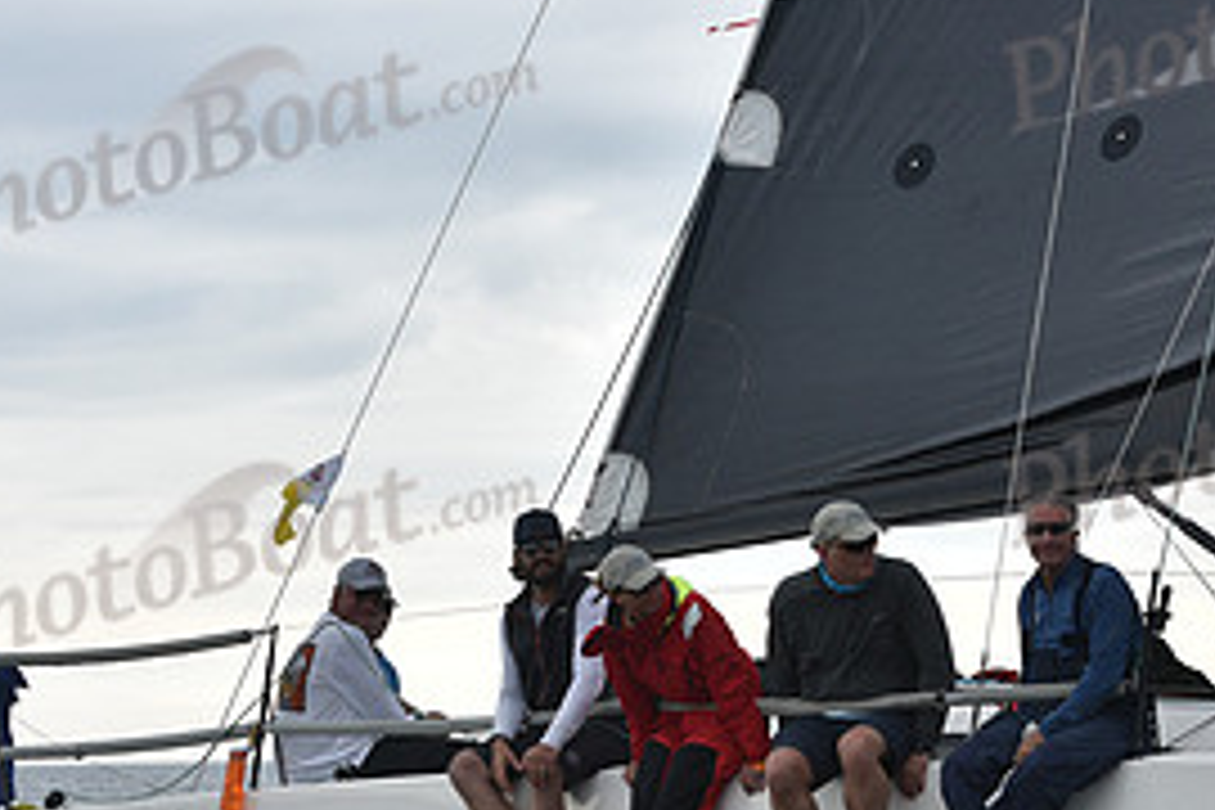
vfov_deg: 8.5
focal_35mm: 161
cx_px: 774
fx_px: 5433
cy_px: 727
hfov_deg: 12.7
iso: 250
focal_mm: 75
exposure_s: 1/800
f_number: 5
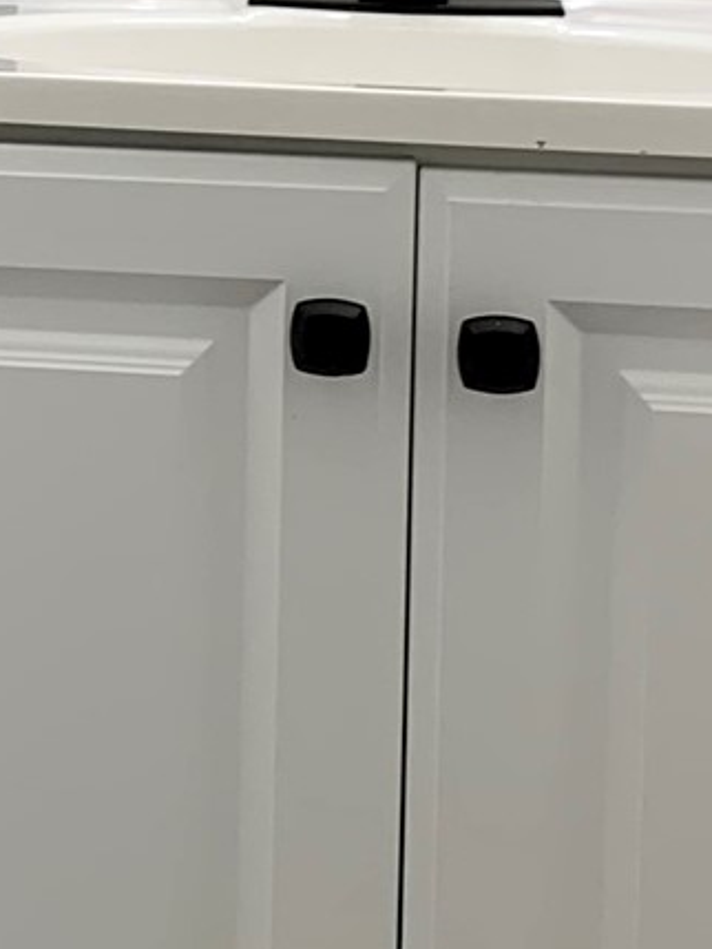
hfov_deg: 11.5
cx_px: -365
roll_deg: -1.1
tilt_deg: -3.6
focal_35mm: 124
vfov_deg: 15.6
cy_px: 15
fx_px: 3399
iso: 32
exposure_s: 1/120
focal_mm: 4.25
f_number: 1.8
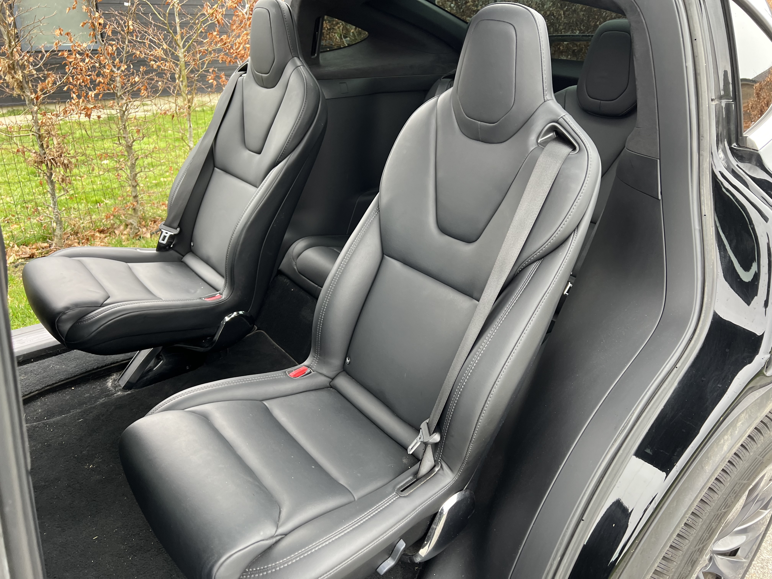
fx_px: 580
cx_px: 386
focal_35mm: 26
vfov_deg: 53.1
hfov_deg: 67.3
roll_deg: +0.8
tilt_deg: -19.1
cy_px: 290
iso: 80
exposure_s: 1/121
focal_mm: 5.7
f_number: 1.5
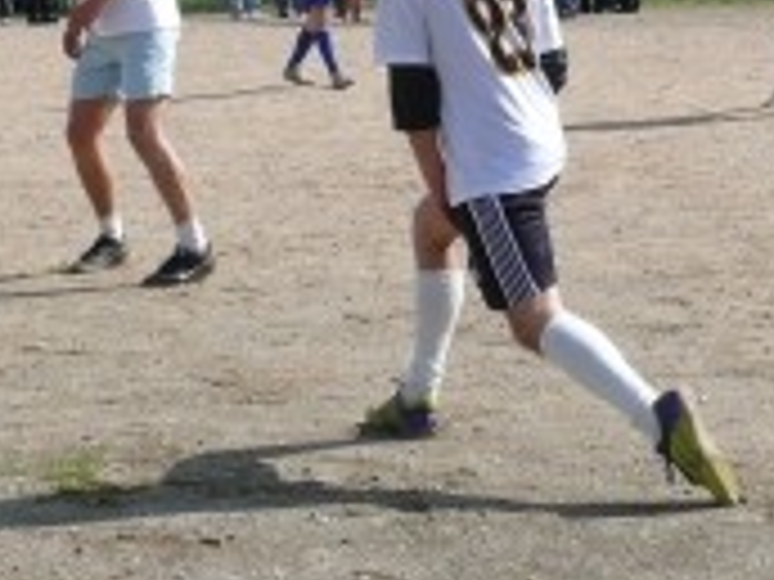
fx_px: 2549
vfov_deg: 12.8
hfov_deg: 17.2
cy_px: 18
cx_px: 500
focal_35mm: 114
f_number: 5.6
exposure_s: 1/400
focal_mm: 7.4
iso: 100
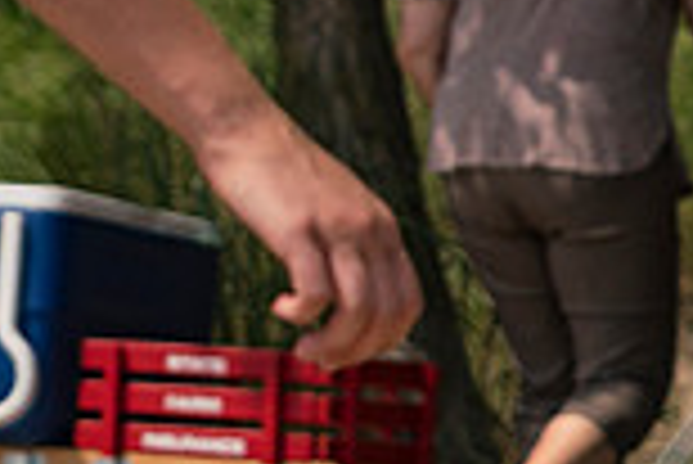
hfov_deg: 4.3
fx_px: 9229
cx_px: 1152
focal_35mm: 479
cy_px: 630
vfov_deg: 2.9
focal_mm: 78
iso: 200
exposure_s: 1/2500
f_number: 4.5
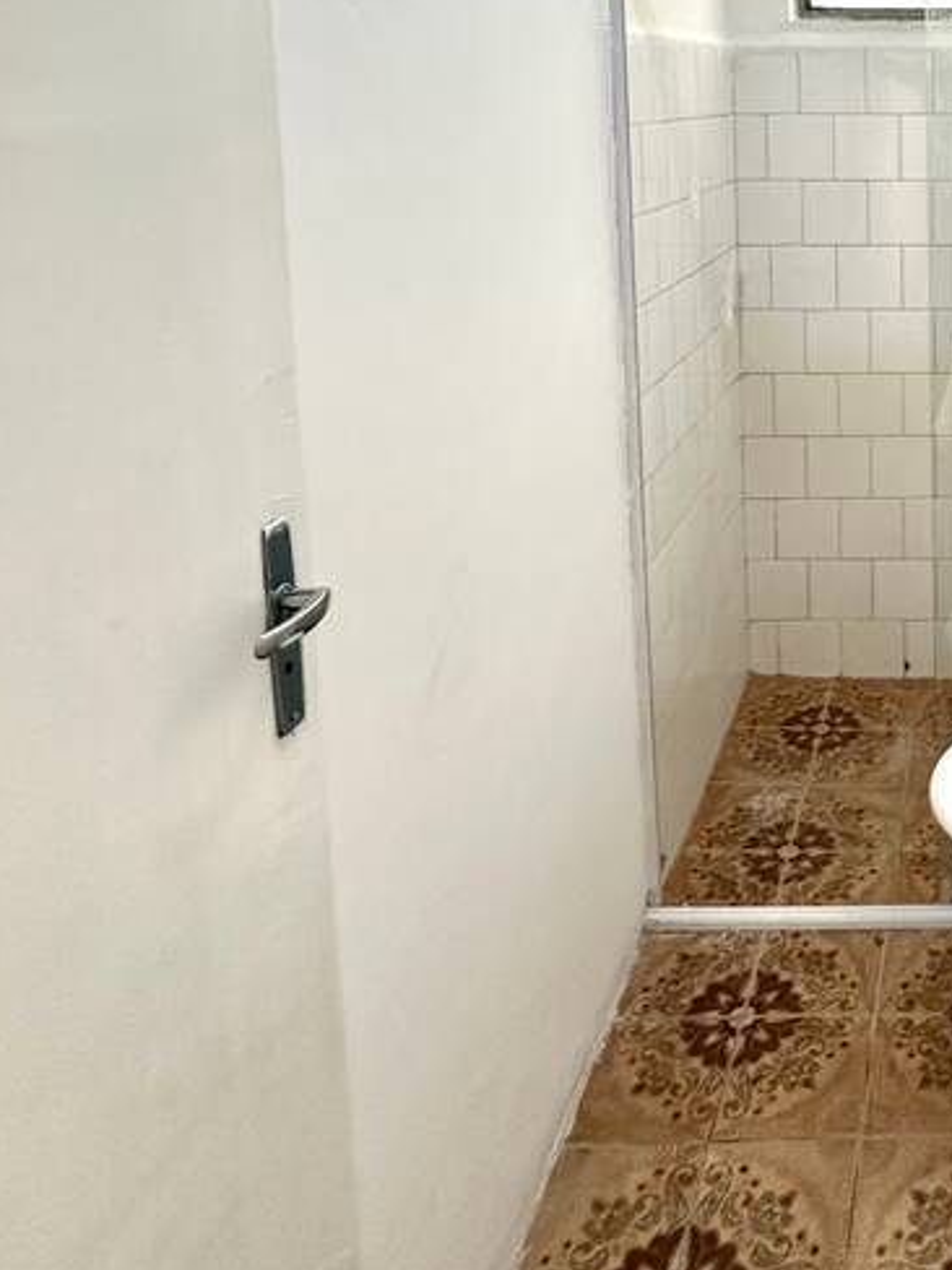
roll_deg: +0.1
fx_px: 1137
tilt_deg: -7.0
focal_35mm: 31
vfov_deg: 53.4
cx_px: 1022
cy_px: 208
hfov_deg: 38.4
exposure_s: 1/60
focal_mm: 2.22
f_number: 2.2
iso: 200
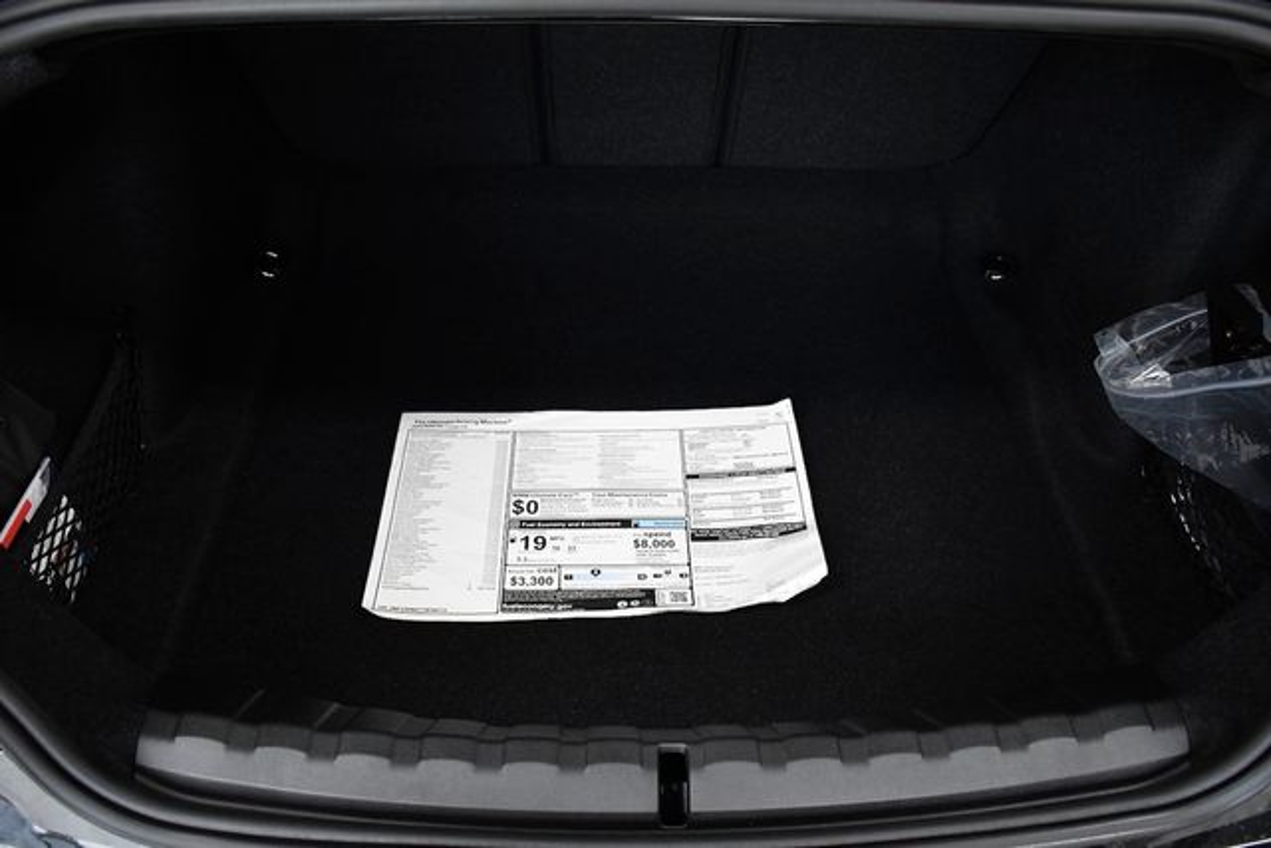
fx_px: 953
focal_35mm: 27
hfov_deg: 67.4
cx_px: 636
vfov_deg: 48.0
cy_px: 424
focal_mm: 18
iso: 2500
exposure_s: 1/400
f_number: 5.6
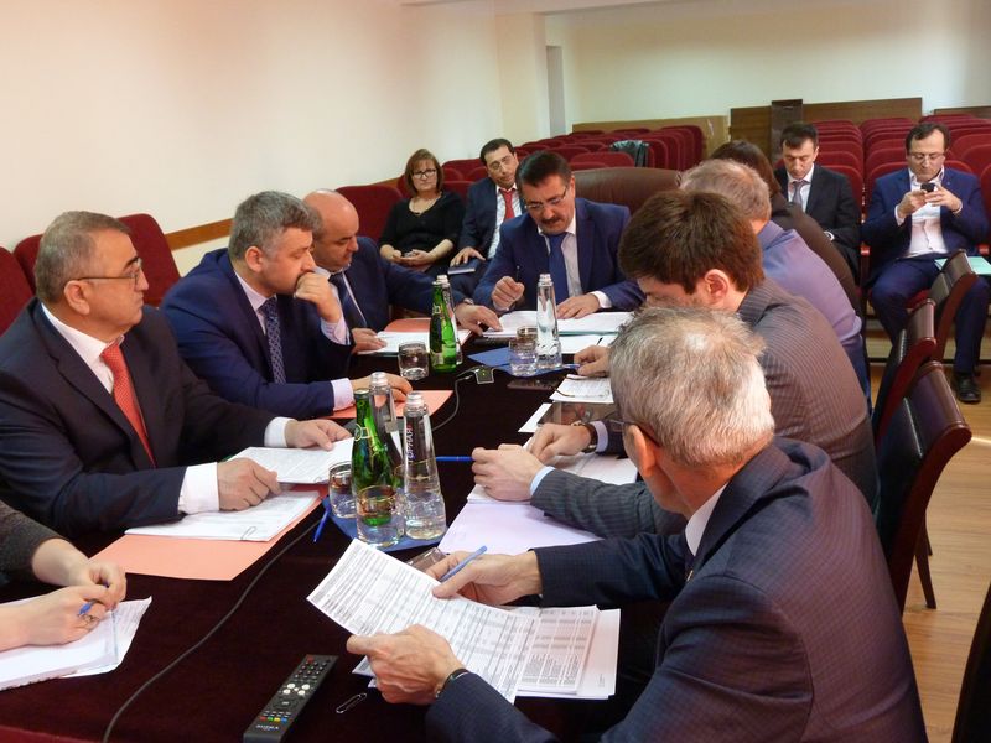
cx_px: 496
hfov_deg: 54.0
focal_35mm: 34
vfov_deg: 41.8
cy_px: 372
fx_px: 973
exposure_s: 1/30
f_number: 3
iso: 400
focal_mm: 6.1
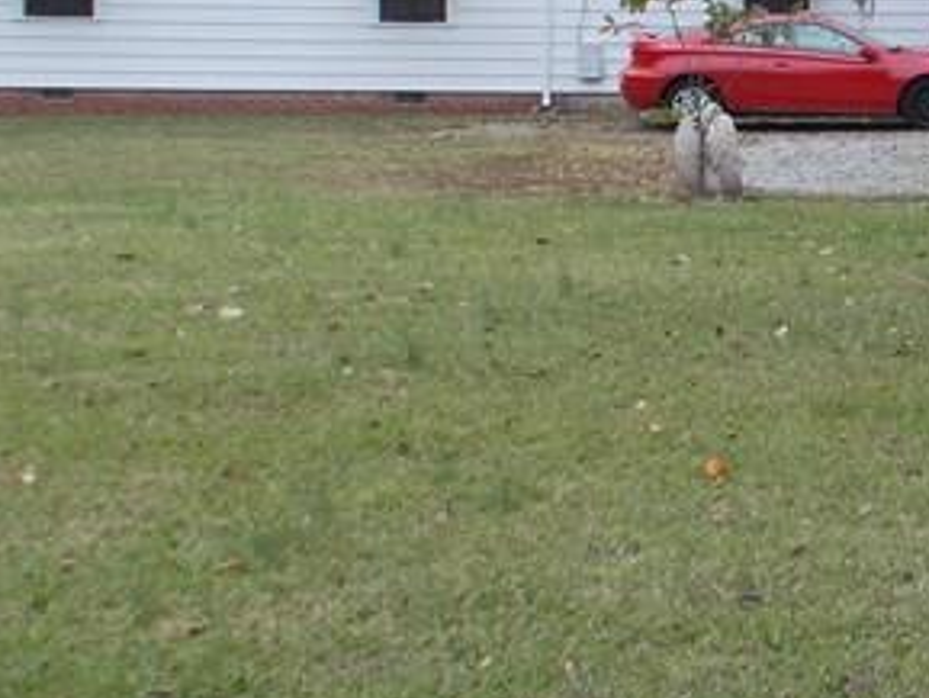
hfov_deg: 19.8
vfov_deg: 15.9
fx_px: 2470
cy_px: 74
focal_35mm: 92
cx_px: 1154
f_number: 3.2
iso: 80
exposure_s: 1/160
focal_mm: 4.6
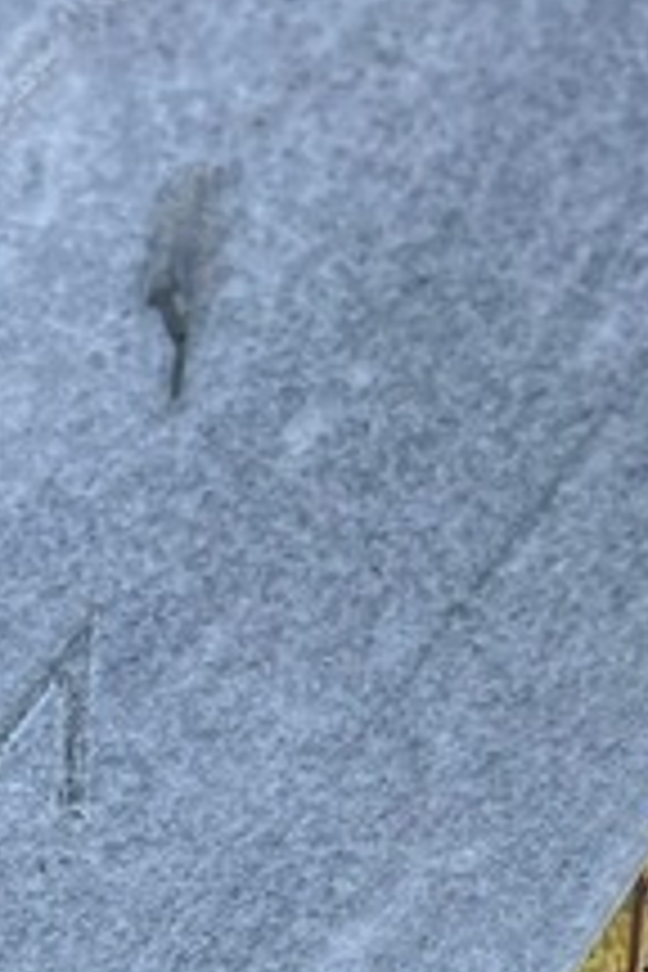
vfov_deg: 19.0
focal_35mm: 100
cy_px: 1228
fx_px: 2700
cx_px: -594
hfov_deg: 12.3
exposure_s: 1/407
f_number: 1.5
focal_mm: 5.7
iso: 50
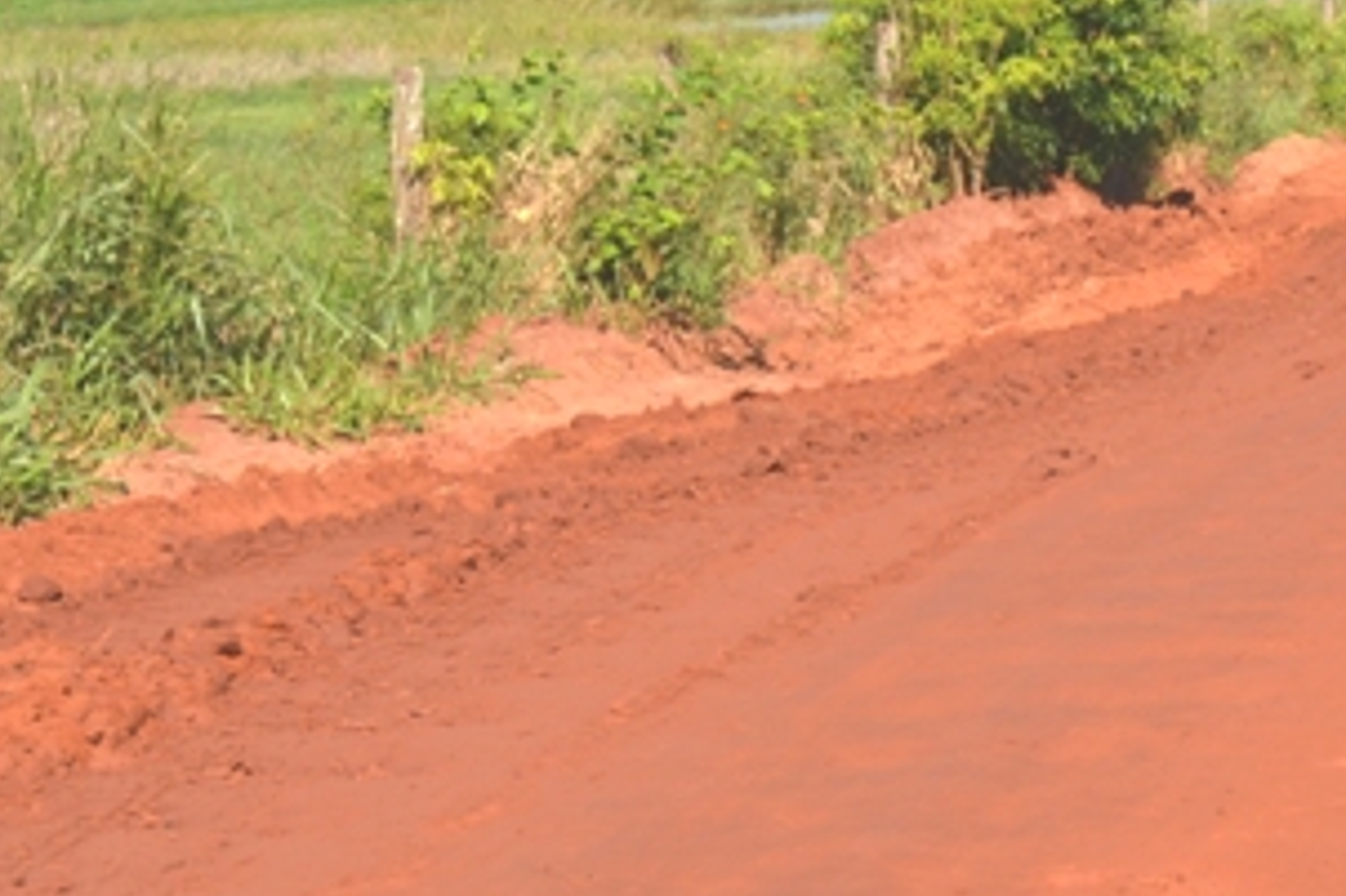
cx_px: 1680
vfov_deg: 9.3
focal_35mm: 148
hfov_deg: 13.5
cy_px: 279
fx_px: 5519
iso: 100
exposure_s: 1/200
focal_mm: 29
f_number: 10
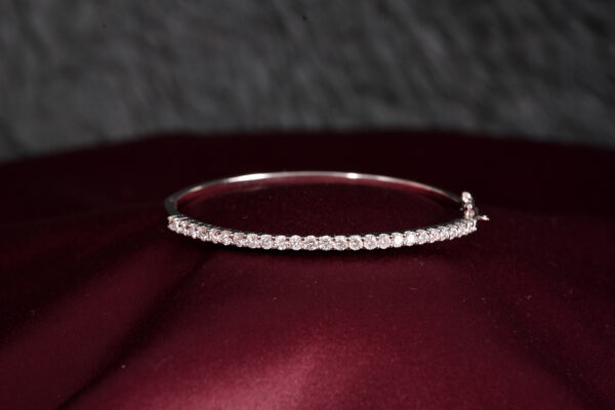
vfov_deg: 11.4
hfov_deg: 17.1
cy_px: 205
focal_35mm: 120
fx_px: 2050
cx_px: 308
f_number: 14
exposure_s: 1/160
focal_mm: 120
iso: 125
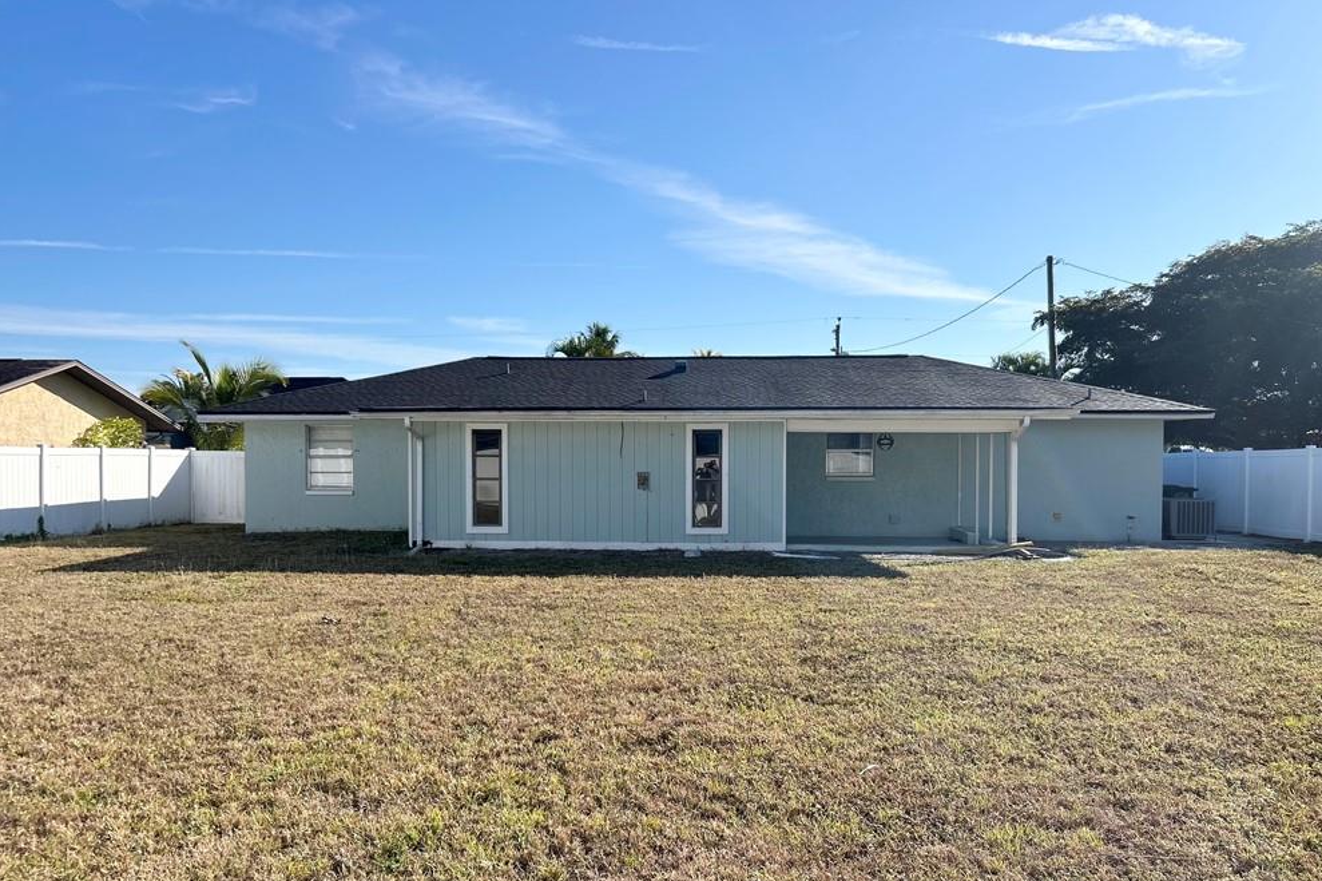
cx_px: 659
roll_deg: +0.0
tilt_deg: -2.1
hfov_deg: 65.5
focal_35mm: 28
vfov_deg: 46.3
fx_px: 1028
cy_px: 491
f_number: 1.5
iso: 50
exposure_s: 1/5076
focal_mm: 5.7
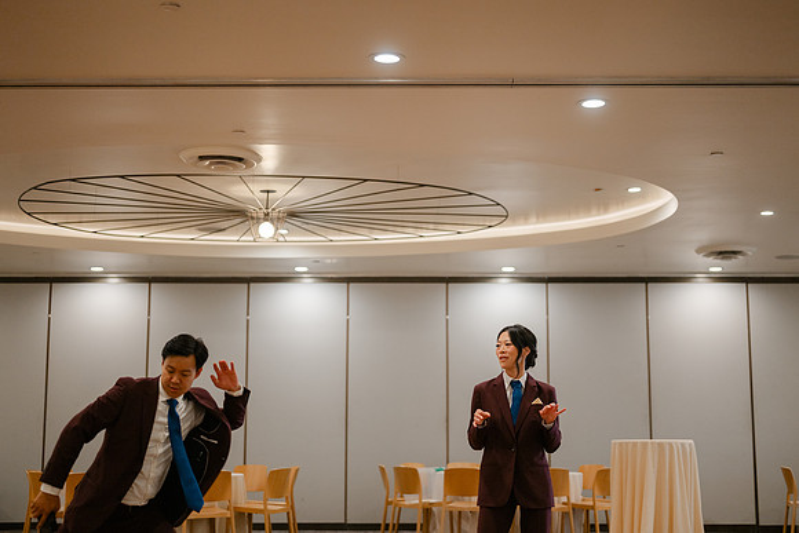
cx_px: 400
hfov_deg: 38.4
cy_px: 266
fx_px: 1147
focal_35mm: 52
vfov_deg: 26.2
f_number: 1.8
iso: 320
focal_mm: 50
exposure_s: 1/125
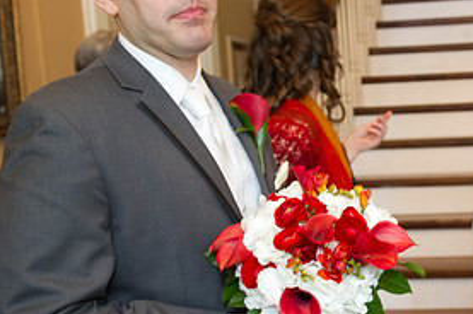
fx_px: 879
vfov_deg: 20.2
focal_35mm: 67
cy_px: 220
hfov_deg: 28.7
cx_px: 439
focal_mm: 32
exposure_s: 1/100
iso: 1000
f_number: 5
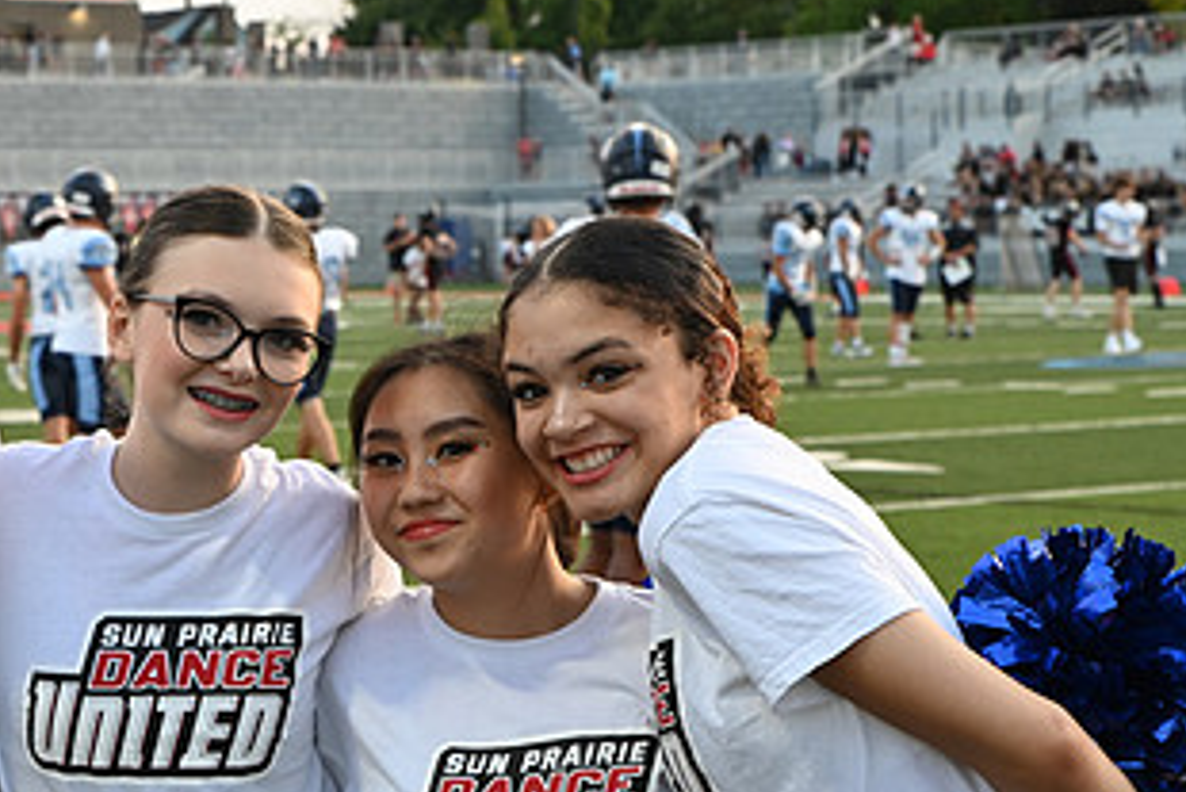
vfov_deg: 11.8
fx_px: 3823
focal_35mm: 116
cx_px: 187
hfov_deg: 17.4
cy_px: 402
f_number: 6.3
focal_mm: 62
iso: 800
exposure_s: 1/125
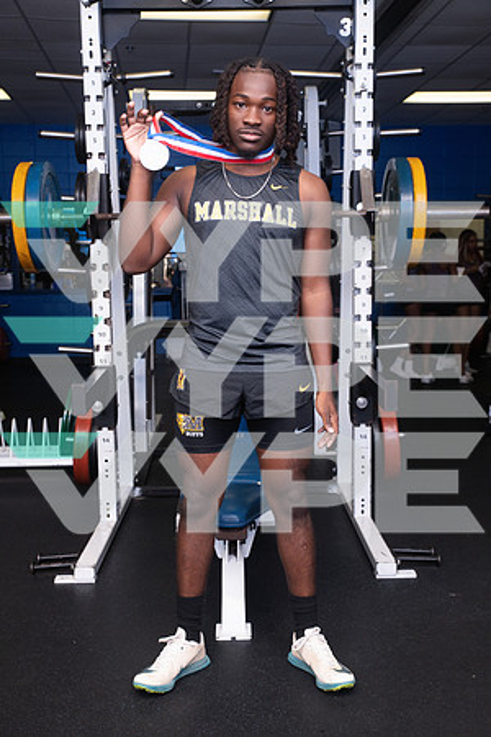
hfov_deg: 31.9
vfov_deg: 46.4
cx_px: 246
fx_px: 859
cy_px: 368
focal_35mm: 42
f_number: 6.3
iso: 500
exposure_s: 1/400
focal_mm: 42
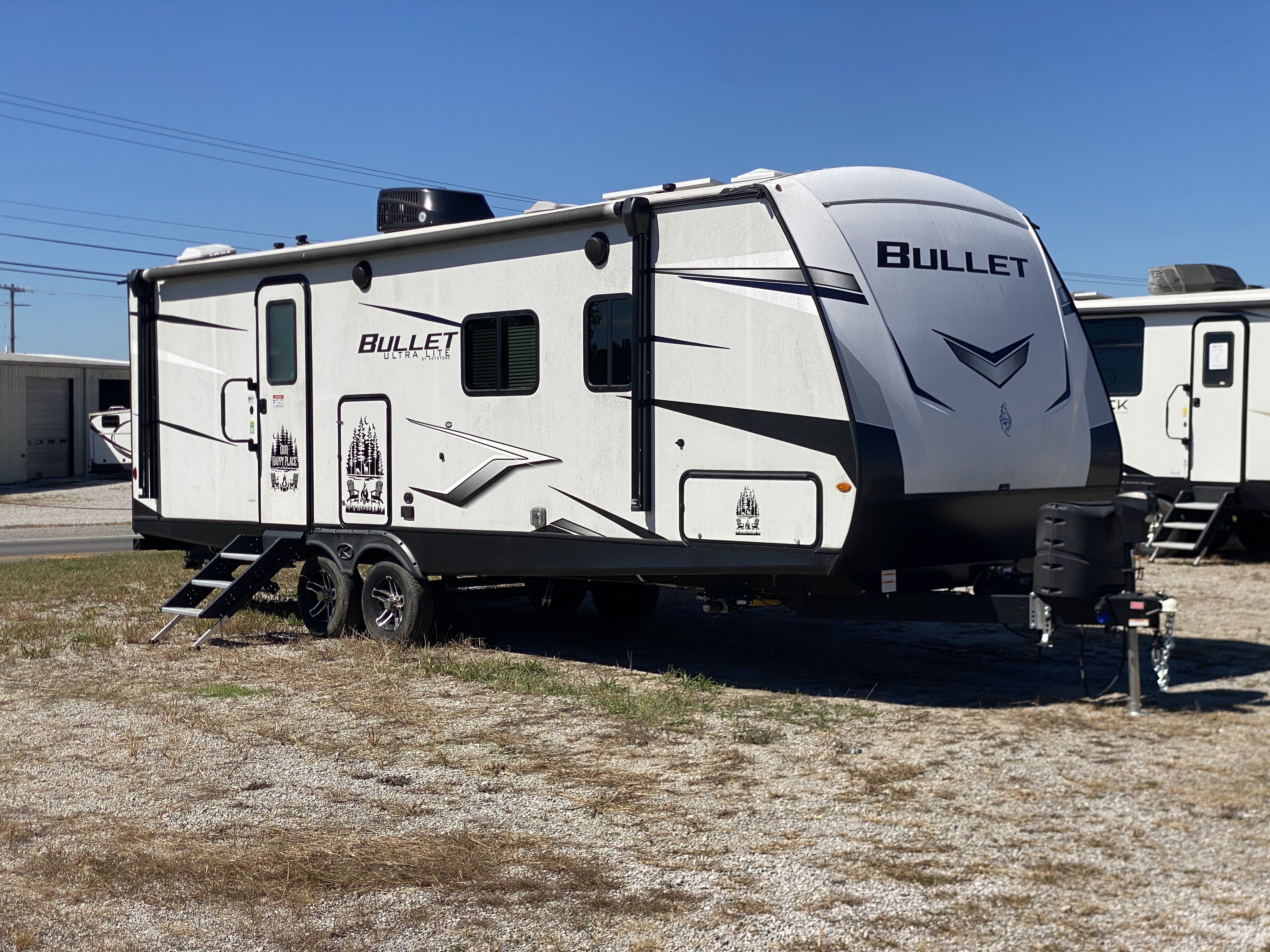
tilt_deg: -2.6
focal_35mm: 52
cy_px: 476
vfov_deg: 28.0
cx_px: 635
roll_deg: -0.6
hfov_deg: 36.8
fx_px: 1908
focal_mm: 6
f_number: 2
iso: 20
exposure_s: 1/2398
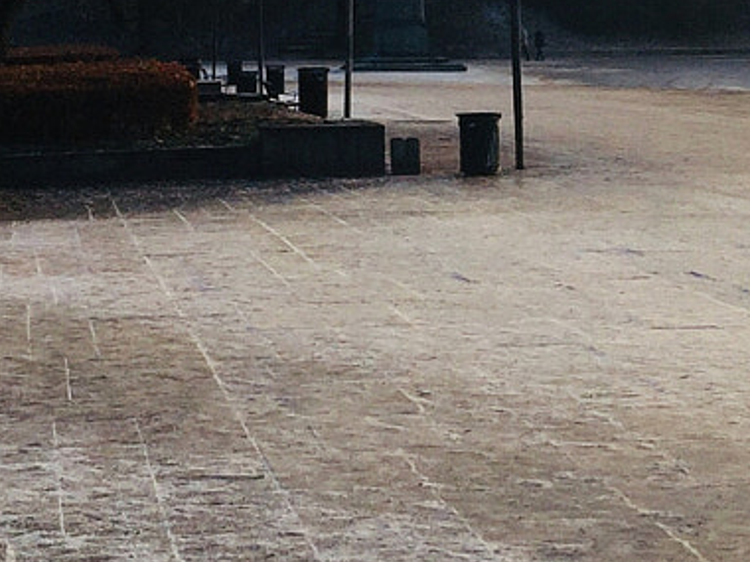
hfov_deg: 16.1
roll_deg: +1.5
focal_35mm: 122
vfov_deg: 12.1
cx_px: 519
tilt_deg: +0.6
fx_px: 2643
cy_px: 53
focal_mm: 4.15
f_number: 2.2
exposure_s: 1/1130
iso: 32
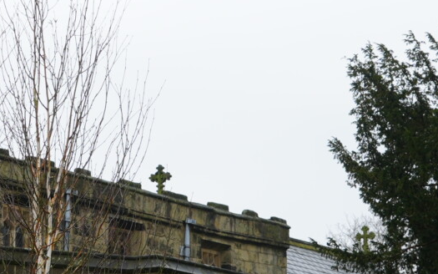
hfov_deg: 13.1
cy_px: 155
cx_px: 76
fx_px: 1898
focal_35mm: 159
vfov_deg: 8.2
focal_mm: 32
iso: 100
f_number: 5
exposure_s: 1/80
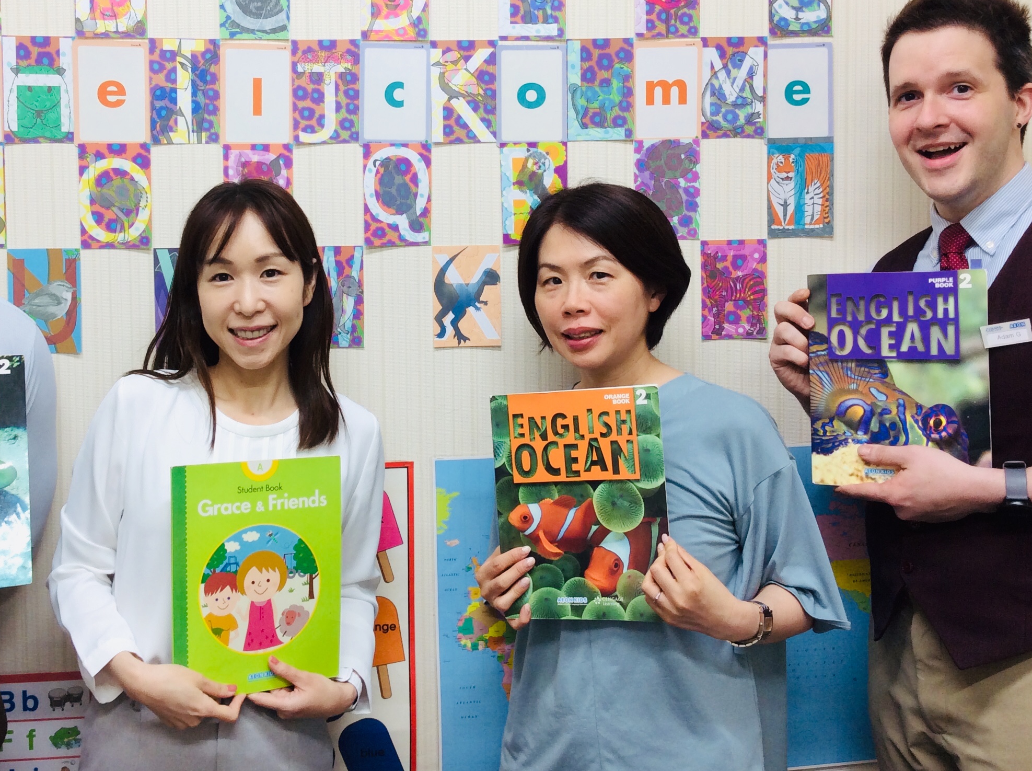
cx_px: 389
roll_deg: +3.4
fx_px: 1250
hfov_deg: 44.5
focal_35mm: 42
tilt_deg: -4.3
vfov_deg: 34.0
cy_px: 269
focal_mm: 3.3
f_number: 2.4
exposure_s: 1/24
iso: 32
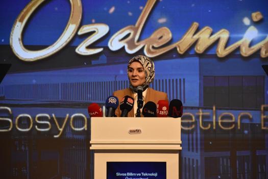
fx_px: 1563
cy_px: 90
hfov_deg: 9.8
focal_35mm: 210
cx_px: 134
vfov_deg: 6.5
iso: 1600
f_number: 5.6
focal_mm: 140
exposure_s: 1/250
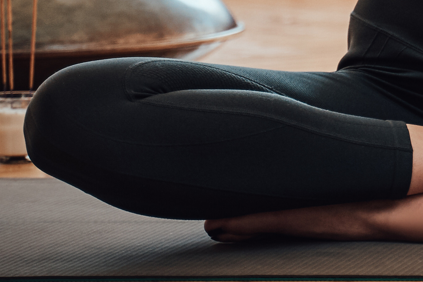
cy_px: -184
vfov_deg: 4.9
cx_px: 718
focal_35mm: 279
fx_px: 3278
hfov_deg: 7.2
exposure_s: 1/320
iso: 400
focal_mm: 63
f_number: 2.8
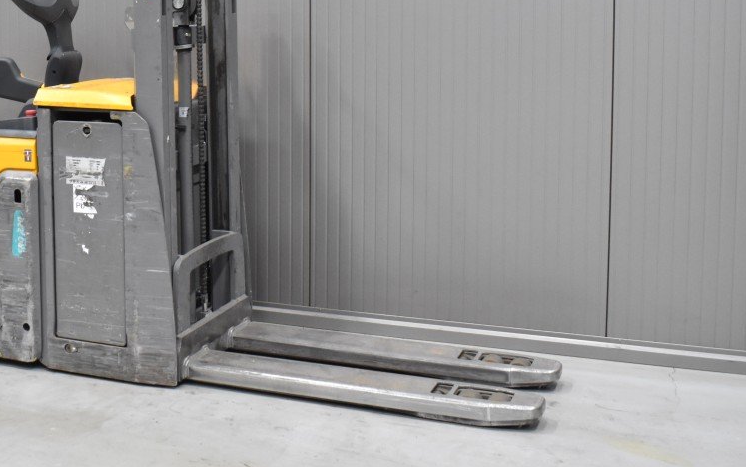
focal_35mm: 54
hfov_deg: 36.4
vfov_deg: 23.7
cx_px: 164
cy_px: 100
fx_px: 1098
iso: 1600
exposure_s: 1/30
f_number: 5.6
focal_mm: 22
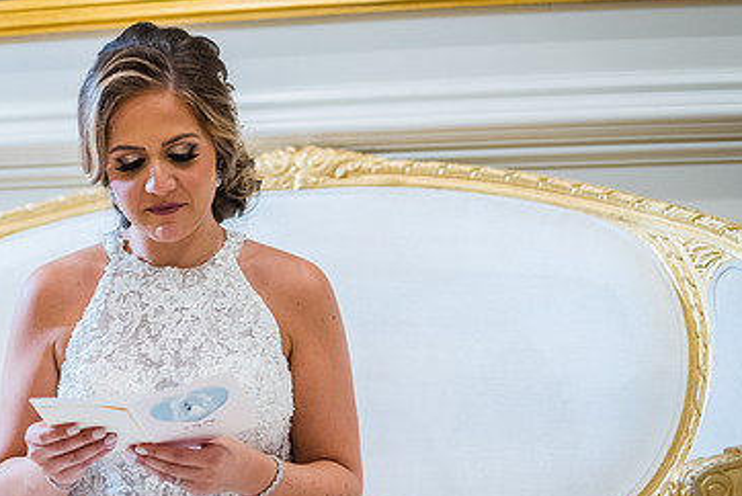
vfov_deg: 15.5
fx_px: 1815
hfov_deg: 22.8
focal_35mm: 88
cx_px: 164
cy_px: 317
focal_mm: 55
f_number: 2
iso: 1000
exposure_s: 1/160
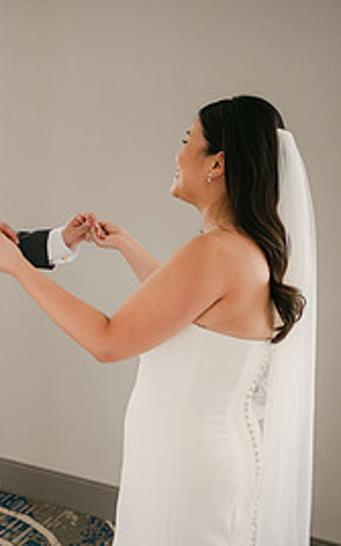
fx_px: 713
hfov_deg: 26.3
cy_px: 335
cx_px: 60
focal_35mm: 48
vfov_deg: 41.6
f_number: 2.8
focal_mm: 28
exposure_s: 1/250
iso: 160
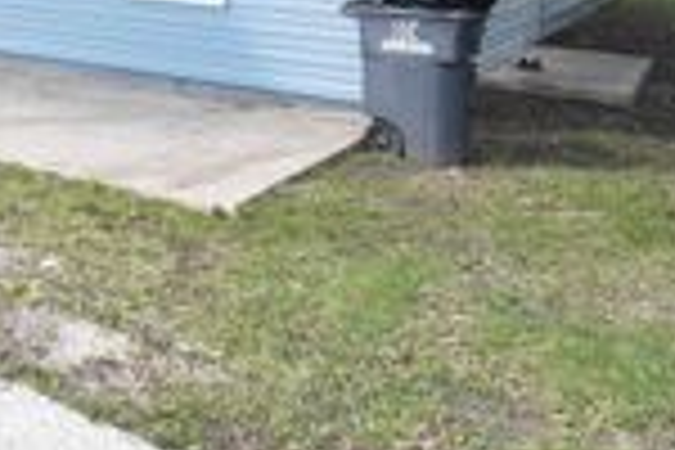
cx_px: -40
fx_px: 937
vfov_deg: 24.1
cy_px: -112
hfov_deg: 34.9
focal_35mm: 50
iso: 400
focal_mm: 10
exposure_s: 1/80
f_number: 11
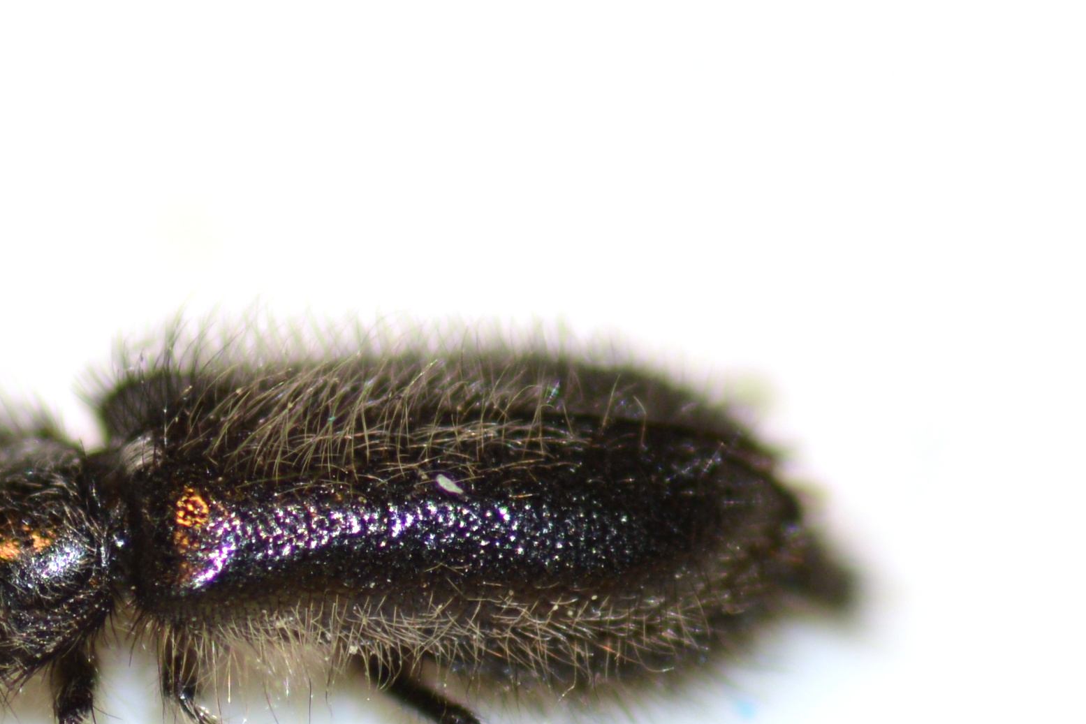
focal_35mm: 272
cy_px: 637
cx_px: 292
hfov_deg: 7.6
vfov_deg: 5.0
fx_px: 8206
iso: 100
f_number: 7.1
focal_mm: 100
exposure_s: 1/200
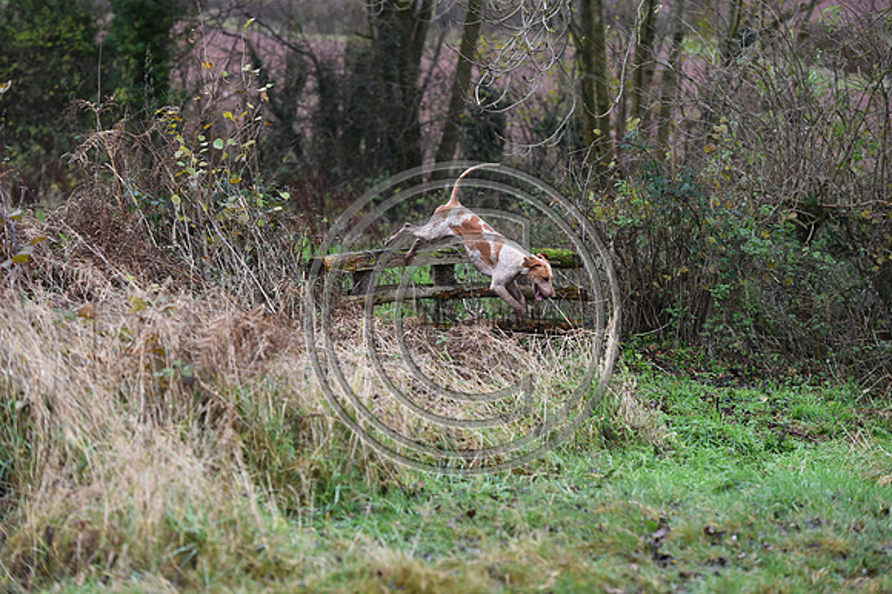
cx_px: 446
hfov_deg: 16.8
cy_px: 297
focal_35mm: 122
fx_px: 3021
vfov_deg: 11.2
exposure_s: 1/1000
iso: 900
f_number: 3.5
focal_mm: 122
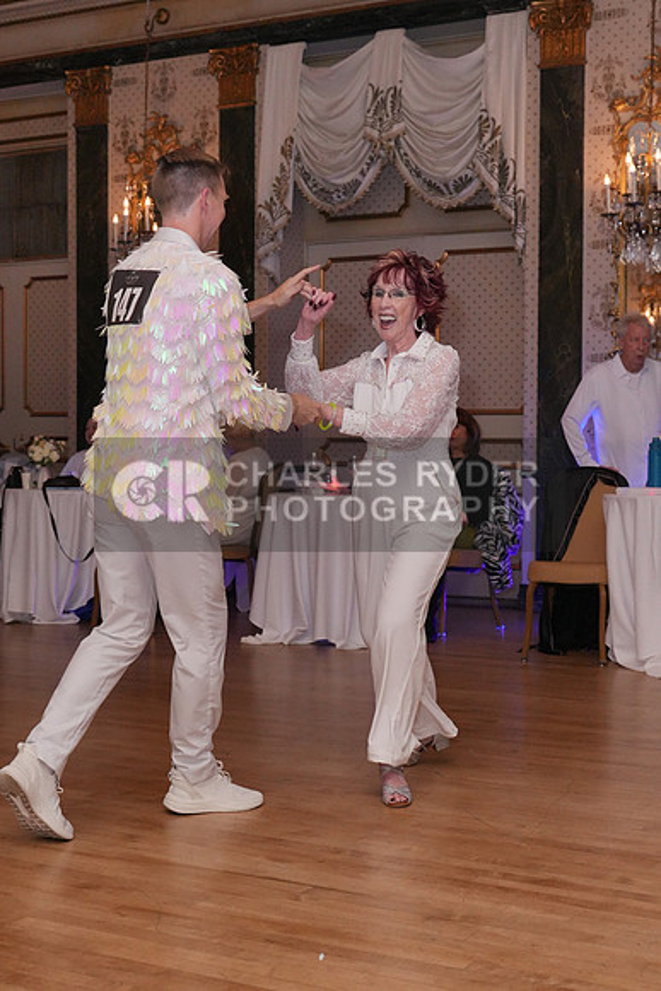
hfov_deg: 24.6
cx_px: 330
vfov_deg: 36.2
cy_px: 496
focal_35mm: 55
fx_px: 1514
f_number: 5.6
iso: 5000
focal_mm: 55
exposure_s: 1/250
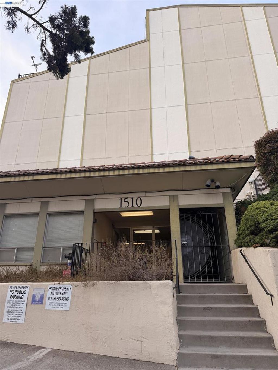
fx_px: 257
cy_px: 185
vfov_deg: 71.6
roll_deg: +0.1
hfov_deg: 56.8
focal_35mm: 24
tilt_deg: +23.2
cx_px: 139
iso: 100
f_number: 1.78
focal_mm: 6.76
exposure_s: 1/735
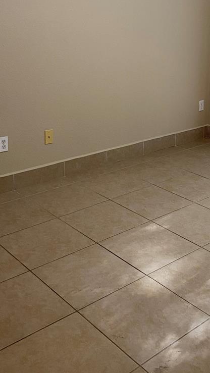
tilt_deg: -12.8
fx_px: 455
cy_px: 108
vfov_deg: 43.6
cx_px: 146
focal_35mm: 46
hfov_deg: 25.8
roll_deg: -0.7
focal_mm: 4.25
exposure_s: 1/60
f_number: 1.8
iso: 125
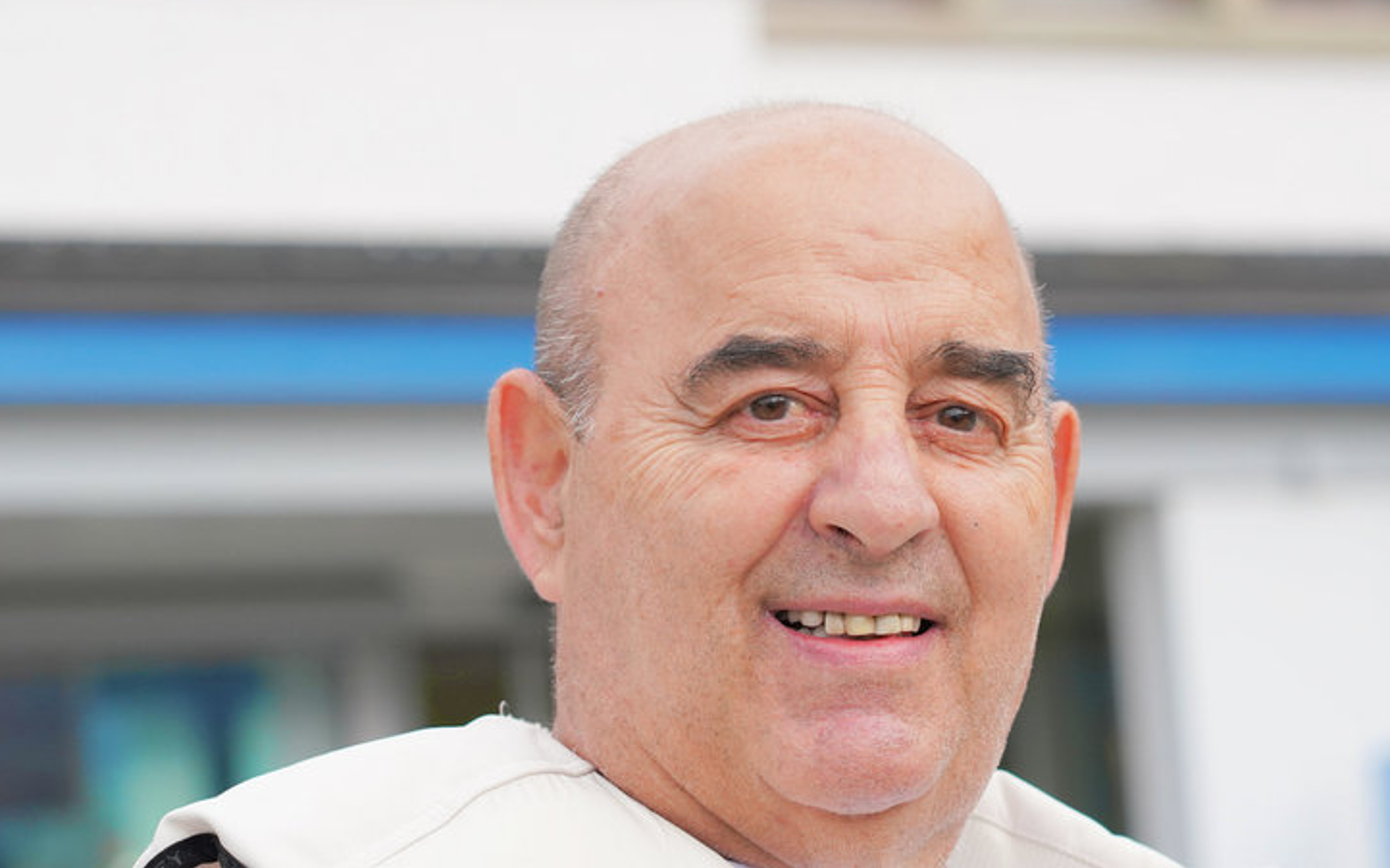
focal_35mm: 108
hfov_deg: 19.3
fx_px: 4091
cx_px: 830
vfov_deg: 12.1
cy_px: 522
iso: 640
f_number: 5.6
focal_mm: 85
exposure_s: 1/1000
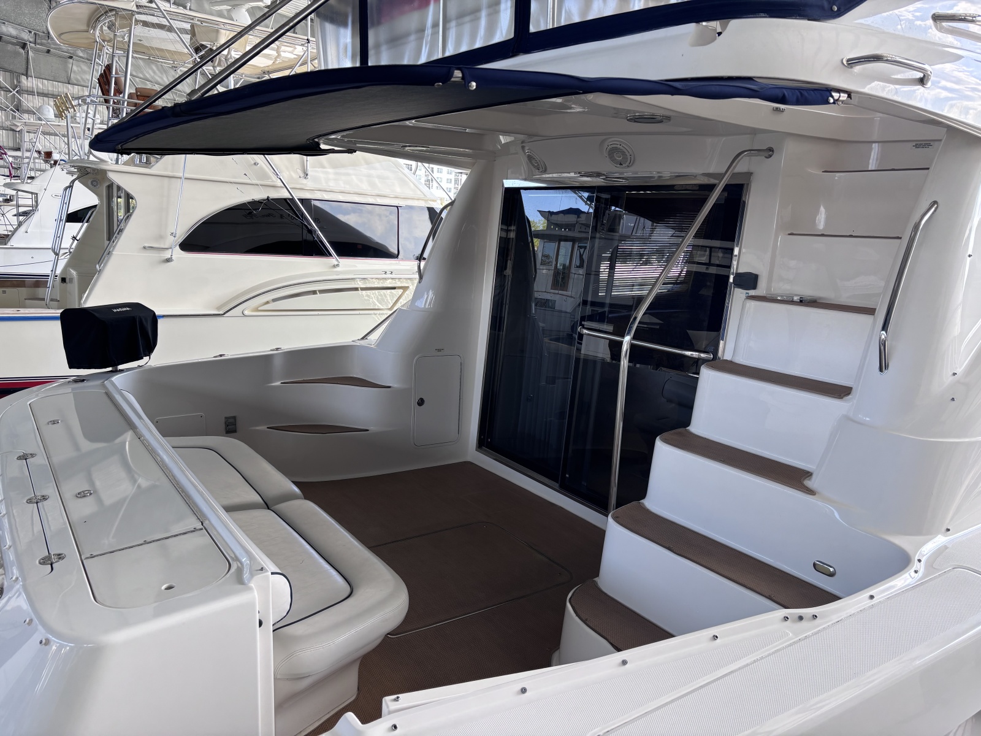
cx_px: 490
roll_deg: -4.4
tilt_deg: -11.3
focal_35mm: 26
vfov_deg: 53.1
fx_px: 737
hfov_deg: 67.3
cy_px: 368
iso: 40
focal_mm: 5.96
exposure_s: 1/261
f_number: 1.6
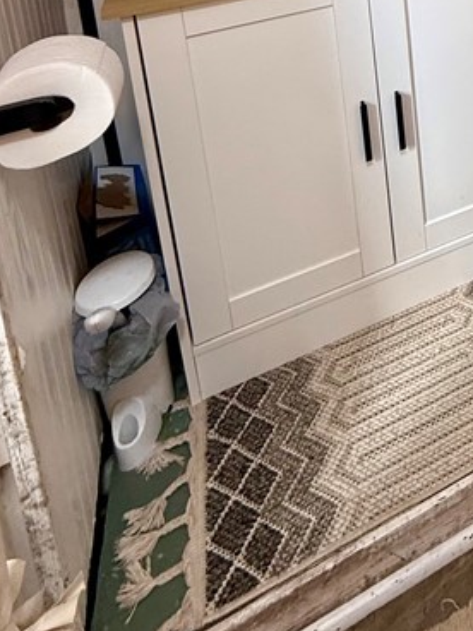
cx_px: 629
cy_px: -158
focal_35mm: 39
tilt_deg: -10.5
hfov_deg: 29.1
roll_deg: +2.2
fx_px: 711
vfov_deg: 35.5
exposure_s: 1/60
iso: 200
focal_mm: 2.22
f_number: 2.2
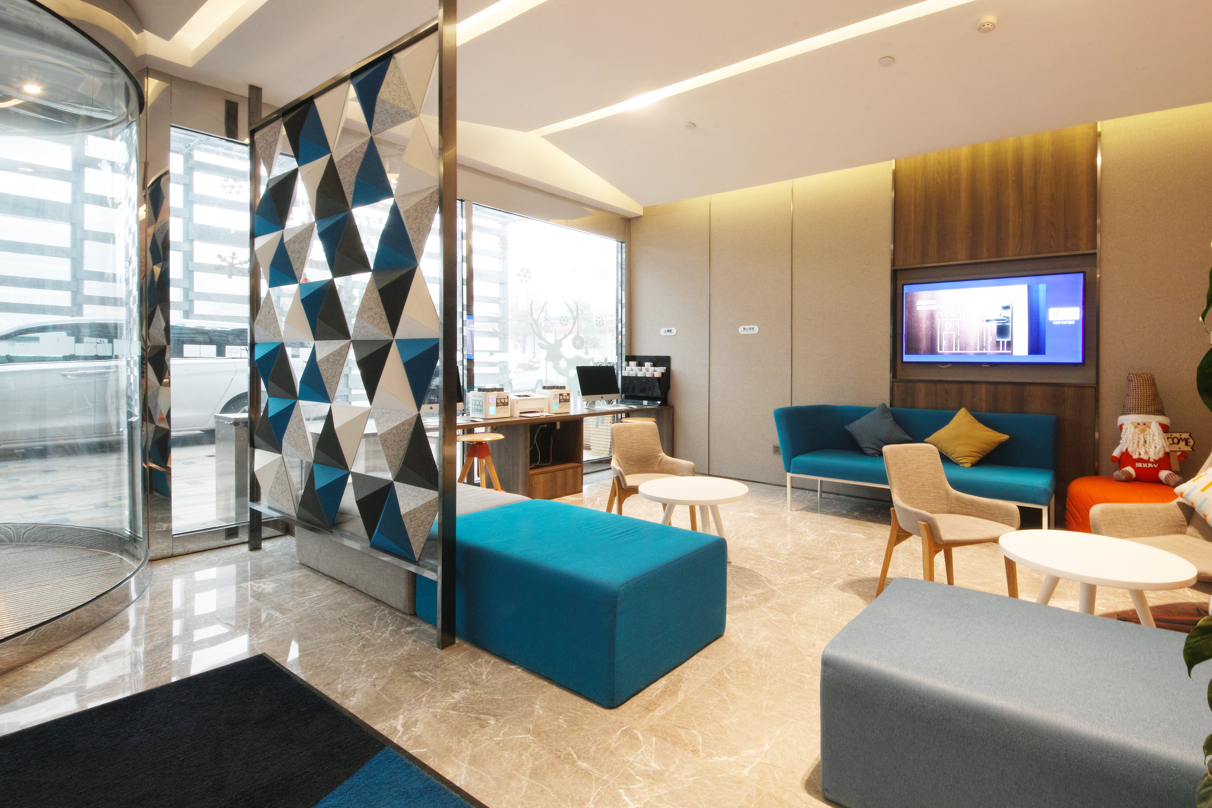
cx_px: 698
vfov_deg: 75.0
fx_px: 524
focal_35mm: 16
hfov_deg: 97.5
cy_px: 362
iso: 100
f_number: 16
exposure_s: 3.2
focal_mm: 9
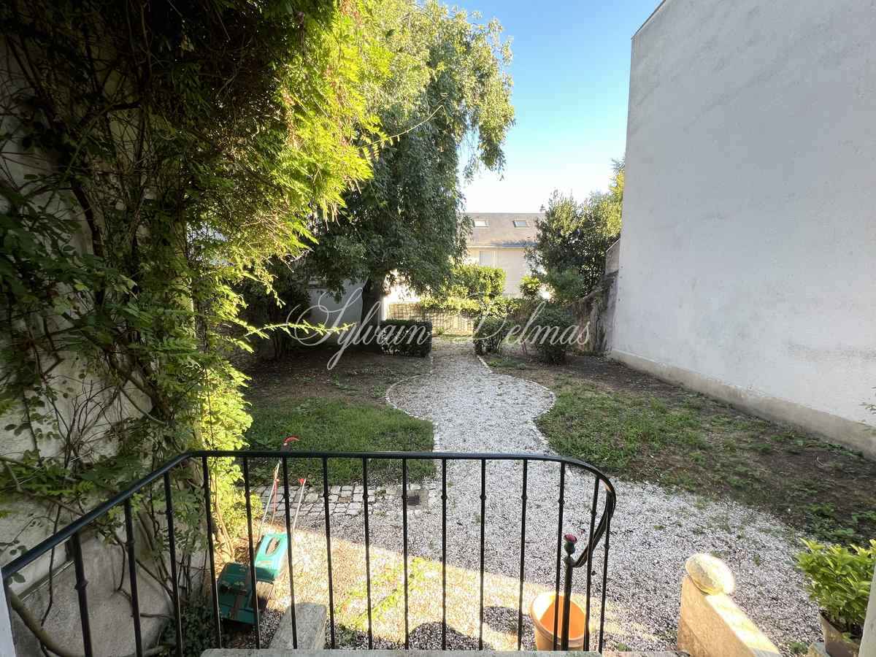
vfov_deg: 89.9
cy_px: 328
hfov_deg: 106.2
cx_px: 438
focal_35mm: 13
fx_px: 329
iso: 40
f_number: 1.8
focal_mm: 1.57
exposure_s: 1/99
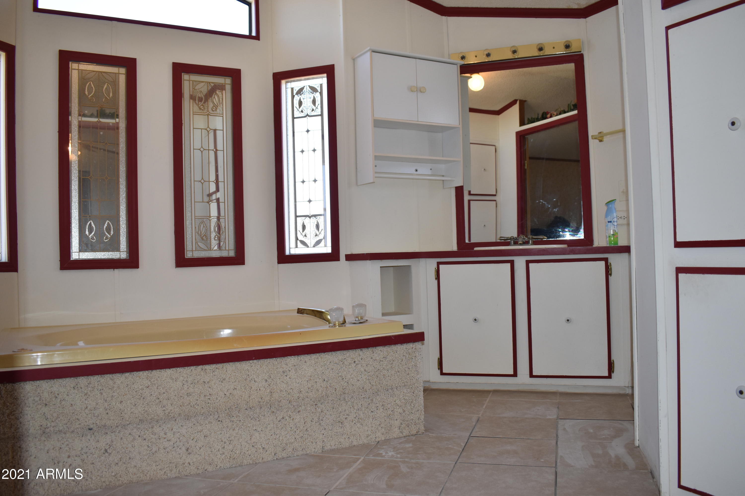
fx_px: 621
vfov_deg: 43.6
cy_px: 248
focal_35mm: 30
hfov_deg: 61.9
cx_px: 372
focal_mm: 20
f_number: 5
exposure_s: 1/200
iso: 450
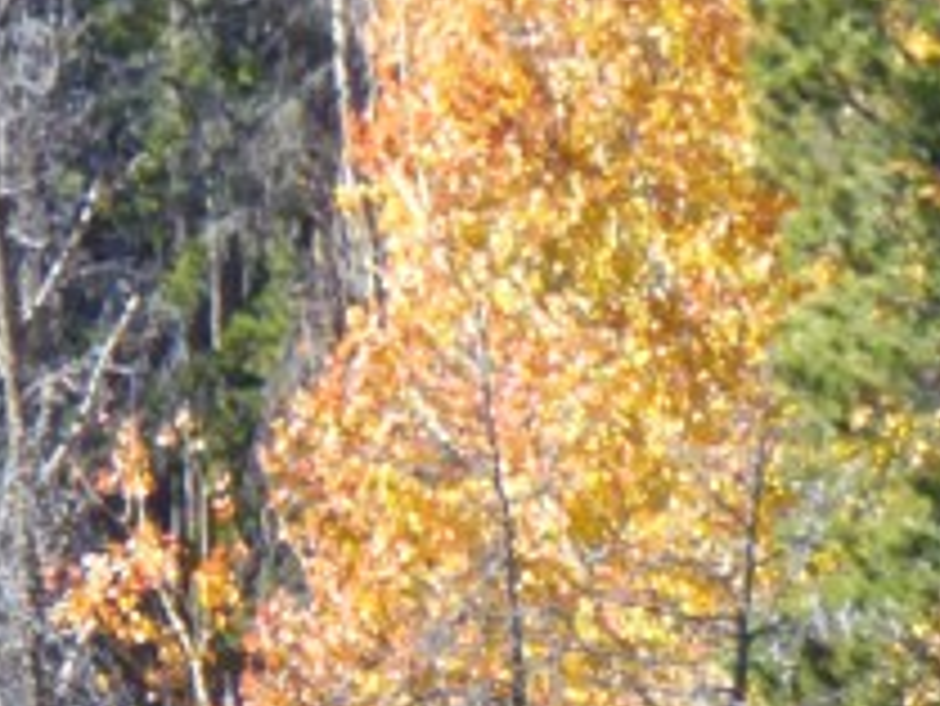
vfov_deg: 0.6
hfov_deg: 0.8
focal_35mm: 2530
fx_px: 68742
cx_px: 1160
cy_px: 715
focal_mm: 83.4
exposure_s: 1/200
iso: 250
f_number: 6
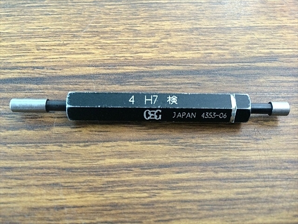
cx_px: 149
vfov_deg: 46.8
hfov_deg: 60.0
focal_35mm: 30
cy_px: 112
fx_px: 258
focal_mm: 4.12
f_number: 2.2
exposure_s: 1/30
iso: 200
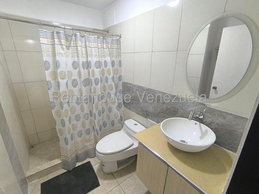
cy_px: 97
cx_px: 130
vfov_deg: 78.1
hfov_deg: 94.5
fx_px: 120
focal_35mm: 16
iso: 200
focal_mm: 1.65
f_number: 2.2
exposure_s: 1/50
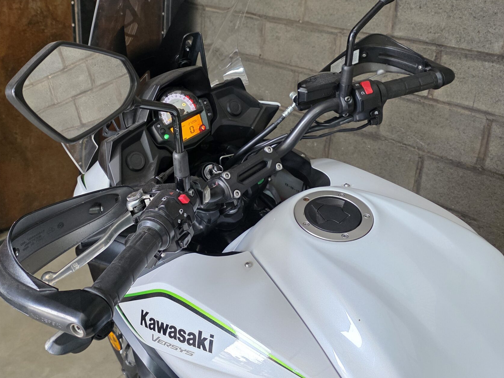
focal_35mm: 35
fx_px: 510
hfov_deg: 51.8
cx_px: 173
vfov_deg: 40.0
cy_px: 112
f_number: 1.7
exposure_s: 1/100
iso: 320
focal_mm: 6.3
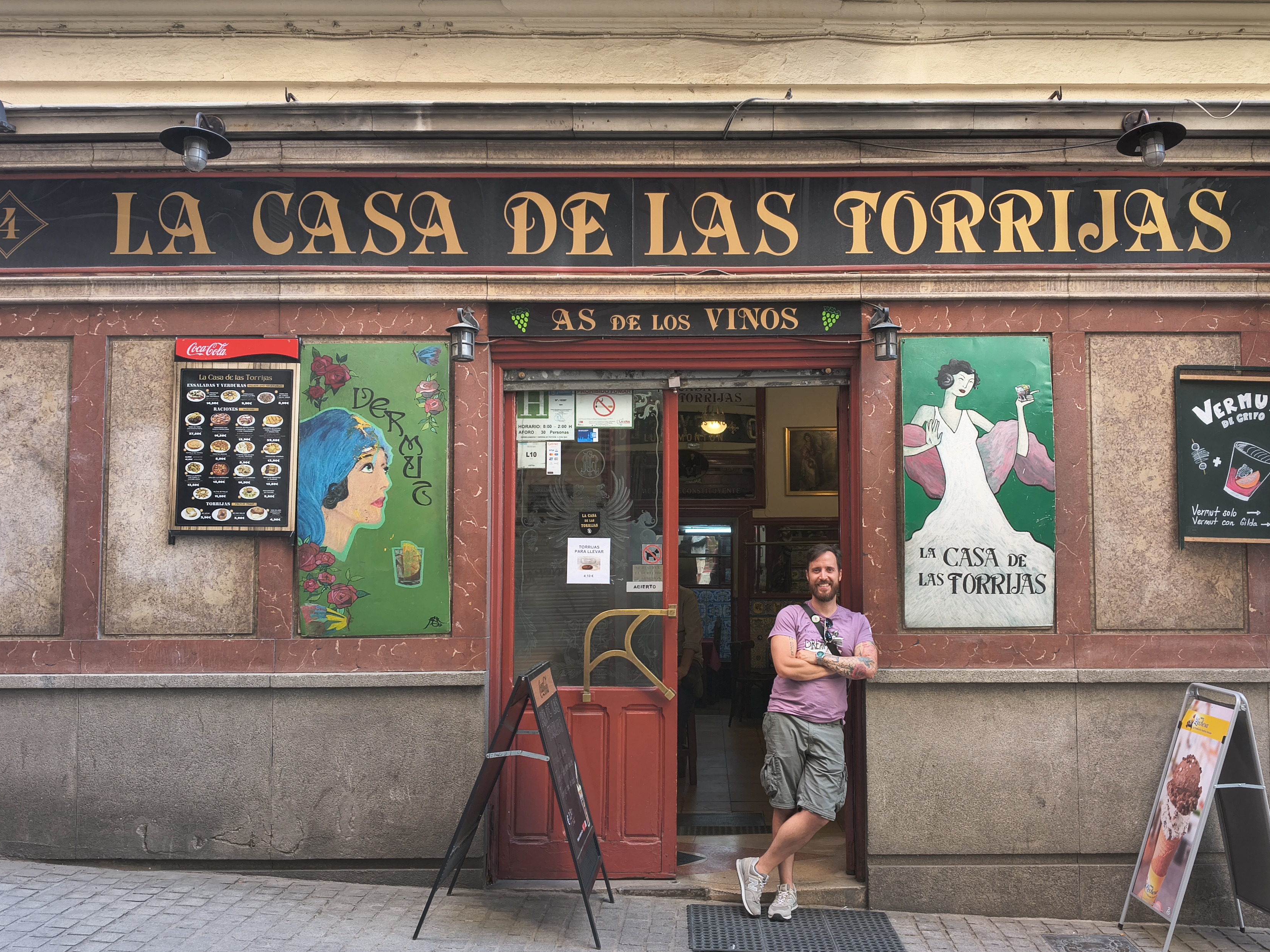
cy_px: 500
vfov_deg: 44.1
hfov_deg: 56.7
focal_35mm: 32
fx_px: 1174
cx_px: 699
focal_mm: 4.81
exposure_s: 1/100
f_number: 1.8
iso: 163
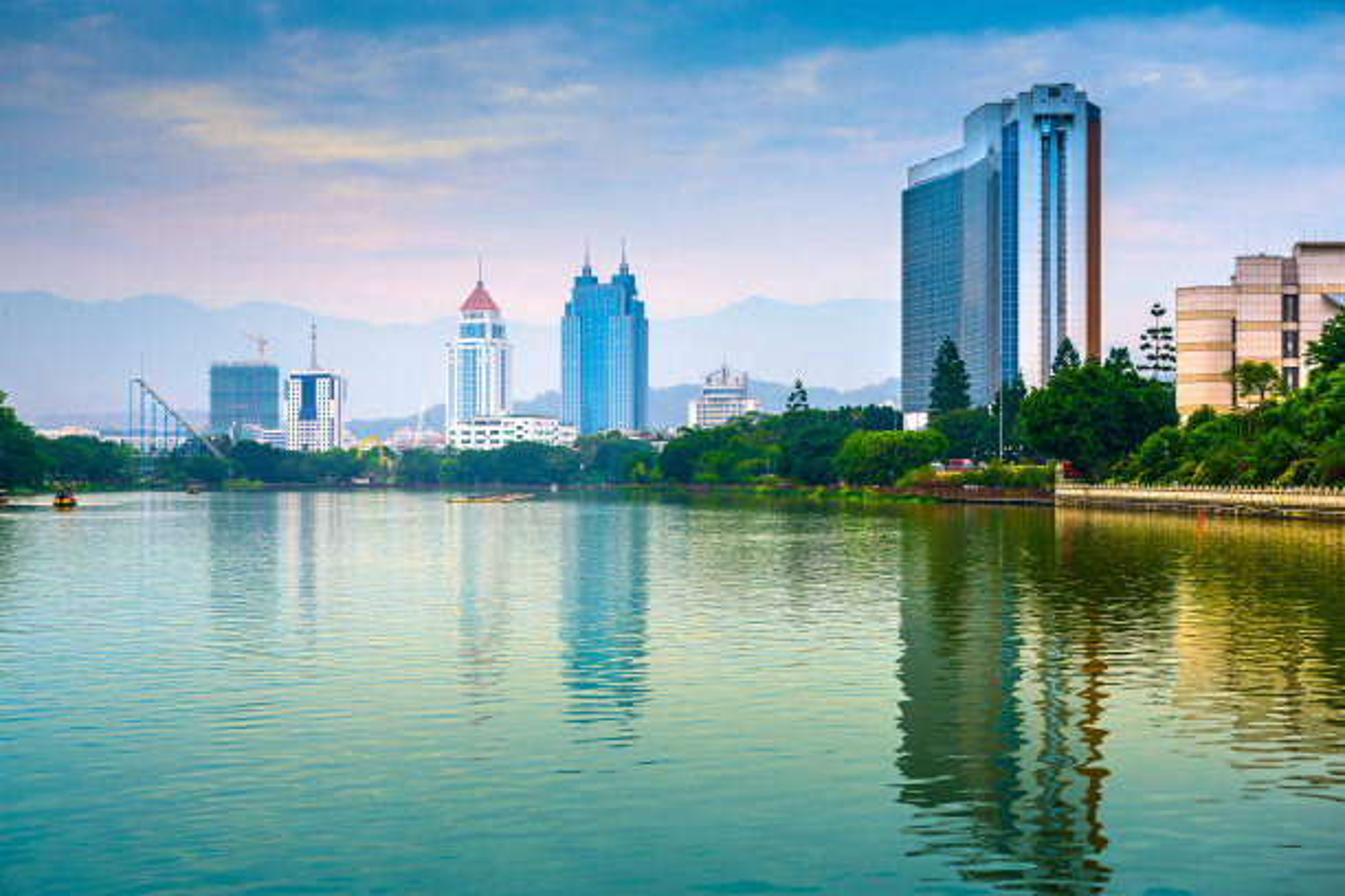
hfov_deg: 36.2
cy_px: 448
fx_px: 2055
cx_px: 672
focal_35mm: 55
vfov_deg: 24.6
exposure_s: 1/100
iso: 100
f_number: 6.3
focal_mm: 55
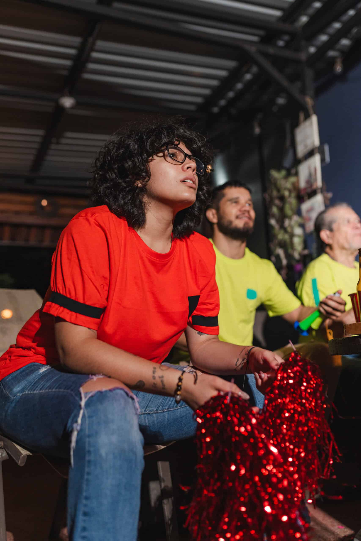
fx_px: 526
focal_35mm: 35
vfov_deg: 54.4
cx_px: 180
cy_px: 270
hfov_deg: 37.9
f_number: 2
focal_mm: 35
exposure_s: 1/500
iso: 800
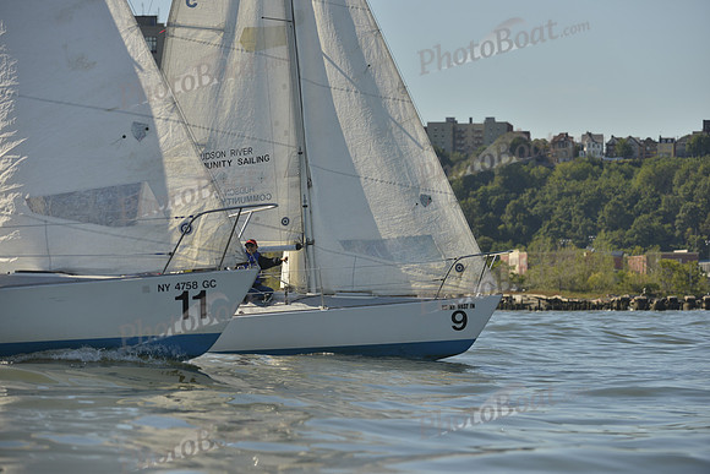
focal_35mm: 200
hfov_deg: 10.3
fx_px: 3945
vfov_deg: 6.9
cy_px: 237
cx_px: 355
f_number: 5.6
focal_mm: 200
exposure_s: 1/1250
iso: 200
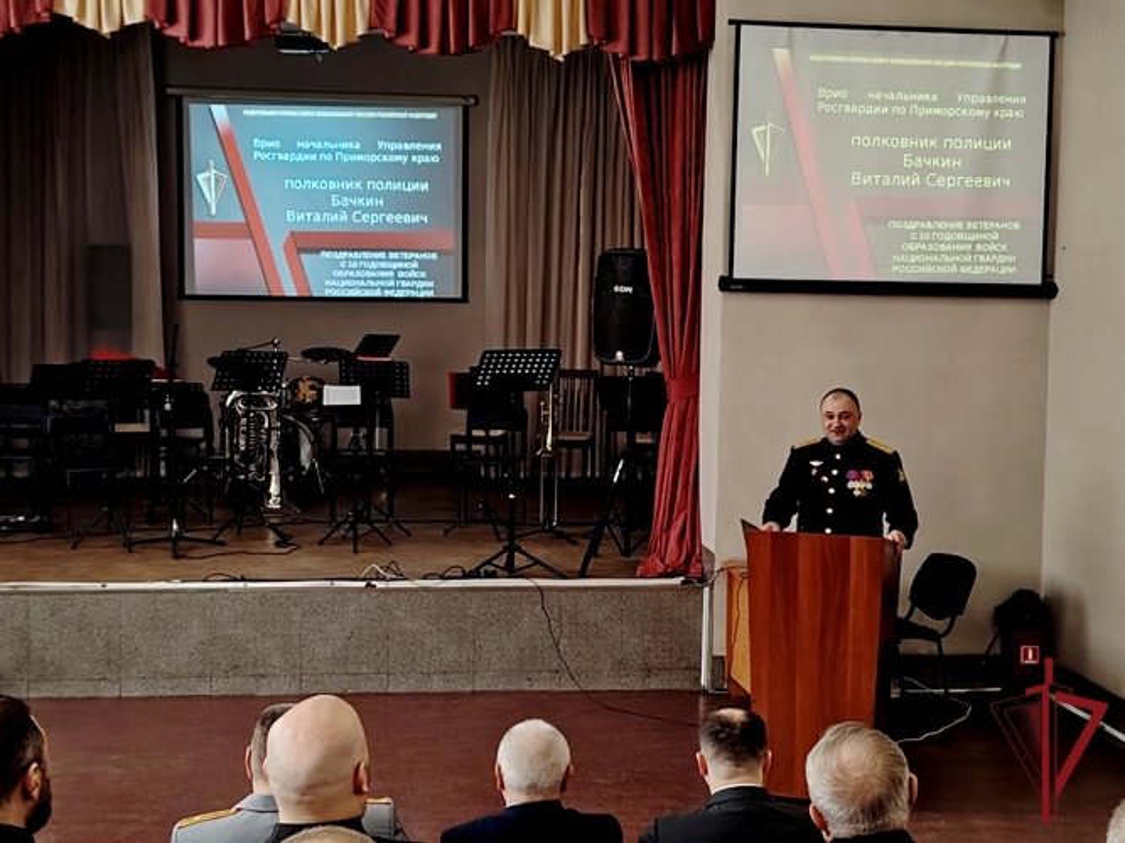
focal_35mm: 57
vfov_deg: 25.7
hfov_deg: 33.8
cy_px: 422
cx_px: 562
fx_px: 1852
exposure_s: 1/25
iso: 997
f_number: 1.75
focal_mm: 5.25
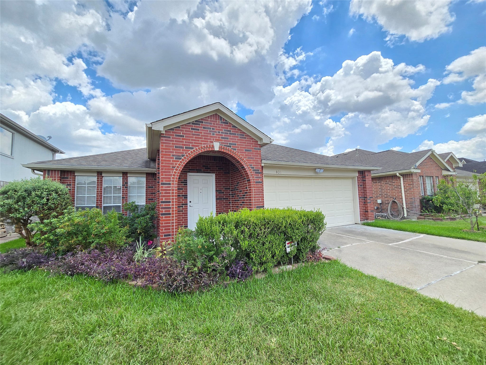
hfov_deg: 106.2
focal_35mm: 13
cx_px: 243
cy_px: 182
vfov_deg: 89.9
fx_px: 183
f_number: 2.2
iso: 50
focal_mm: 2.2
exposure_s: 1/900
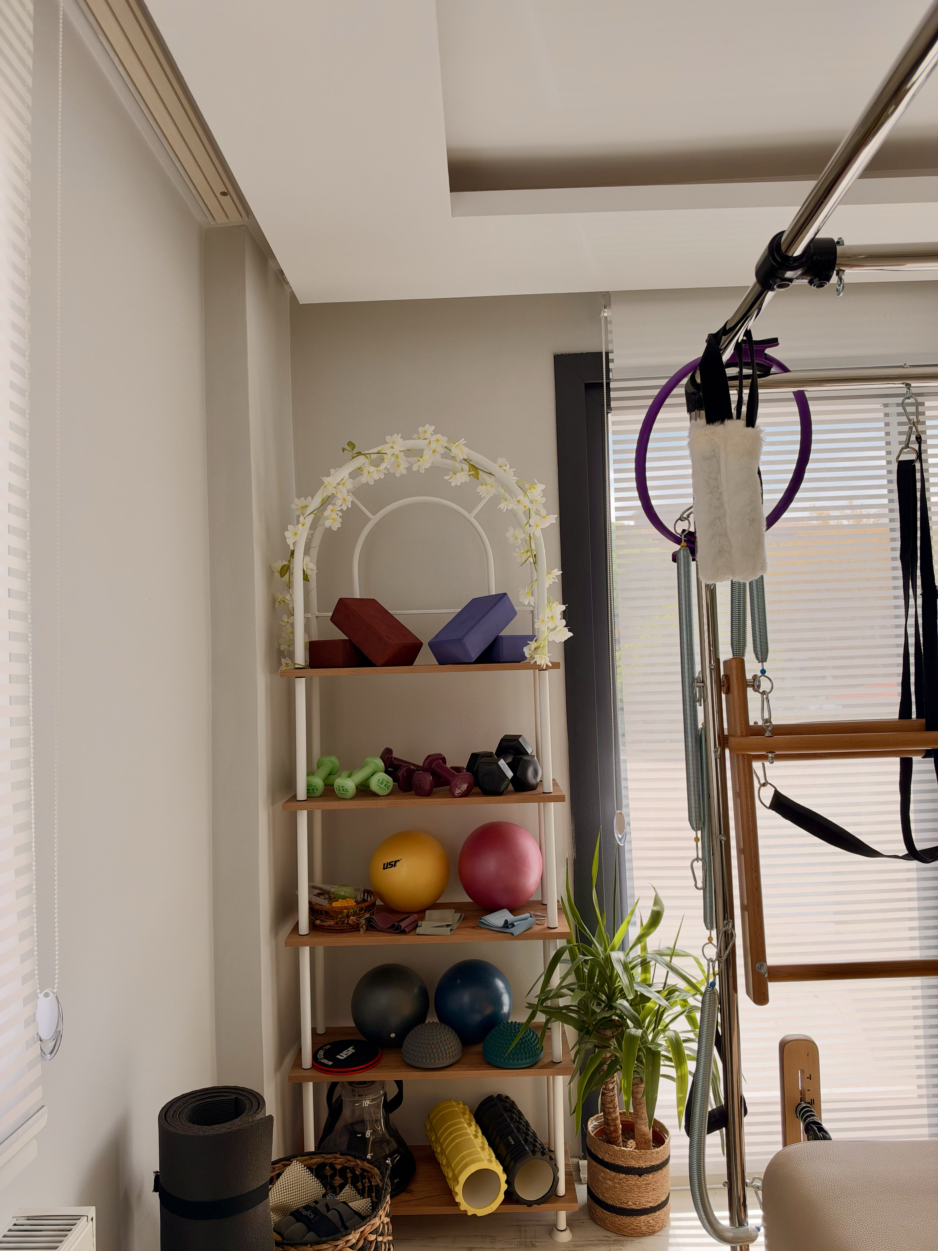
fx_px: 867
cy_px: 626
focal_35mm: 24
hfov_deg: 56.8
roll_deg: +1.9
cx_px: 469
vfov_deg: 71.6
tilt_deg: +2.9
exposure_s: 1/620
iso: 100
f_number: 1.8
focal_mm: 6.93
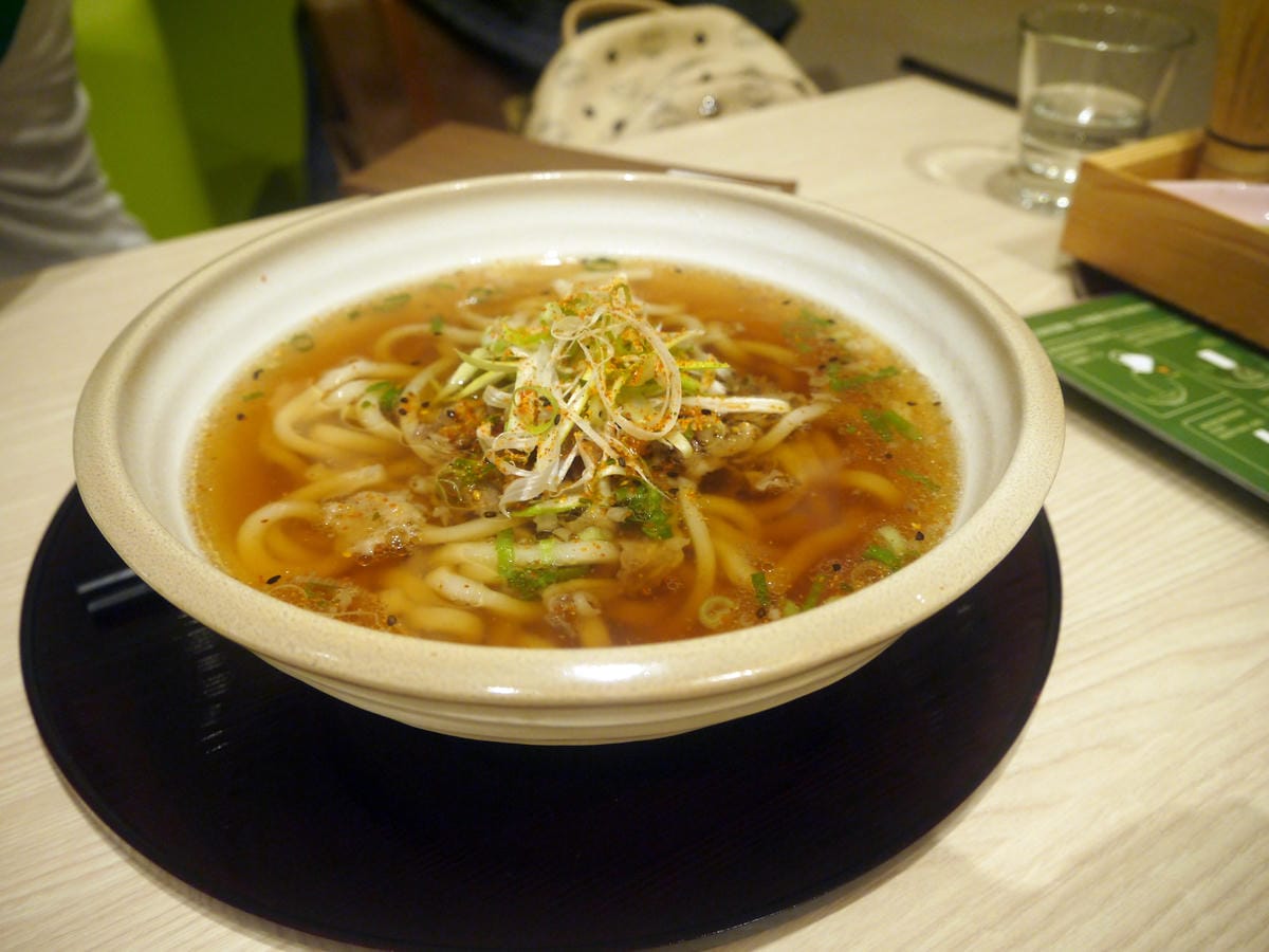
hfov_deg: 63.4
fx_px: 1026
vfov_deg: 49.7
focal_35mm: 28
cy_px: 476
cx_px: 634
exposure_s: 1/60
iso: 500
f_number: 3.5
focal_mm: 14
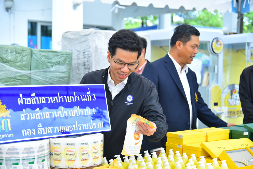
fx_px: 457
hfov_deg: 30.9
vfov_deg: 20.9
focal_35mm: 65
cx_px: 126
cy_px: 84
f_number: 4
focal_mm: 65
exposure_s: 1/200
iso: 320
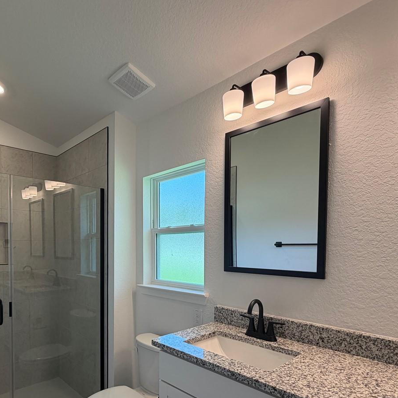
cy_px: 256
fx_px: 286
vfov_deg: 68.2
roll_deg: +0.8
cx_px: 133
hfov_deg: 67.7
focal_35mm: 22
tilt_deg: -1.6
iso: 100
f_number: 2.2
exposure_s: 1/120
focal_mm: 2.22
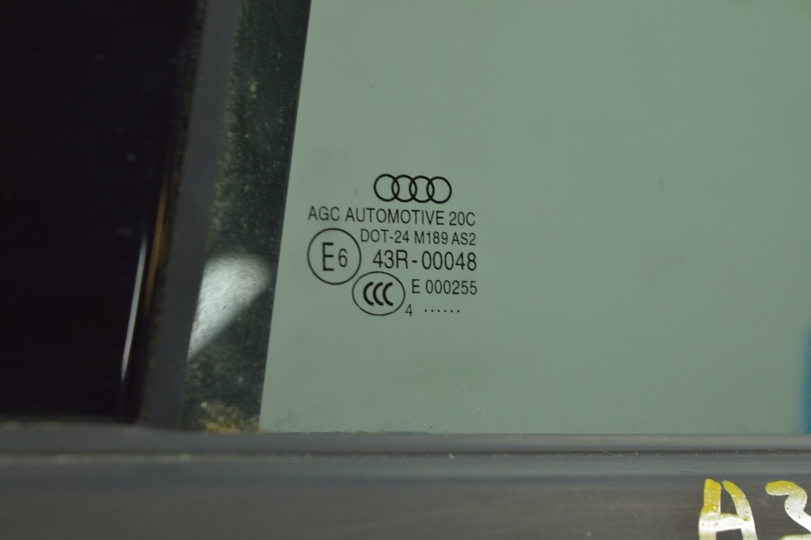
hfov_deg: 24.6
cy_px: 270
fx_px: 1857
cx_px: 406
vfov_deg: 16.5
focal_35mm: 82
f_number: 5.6
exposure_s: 1/40
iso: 400
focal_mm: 55
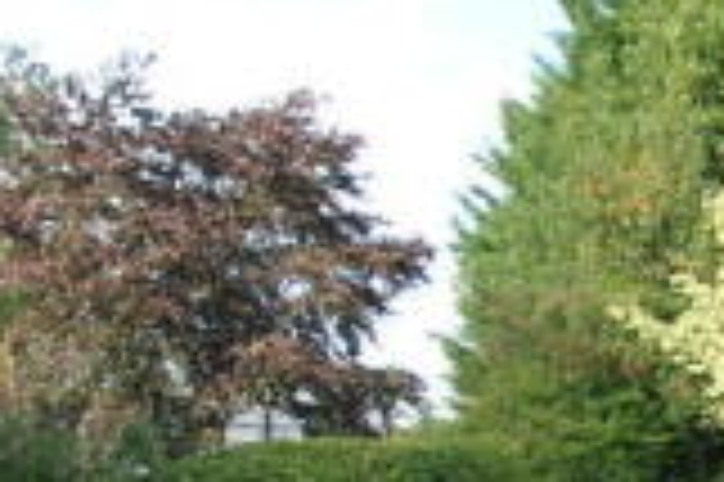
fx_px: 1226
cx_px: 920
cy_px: 507
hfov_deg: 27.8
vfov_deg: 21.3
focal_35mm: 61
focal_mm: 10
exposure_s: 1/200
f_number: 4
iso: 100
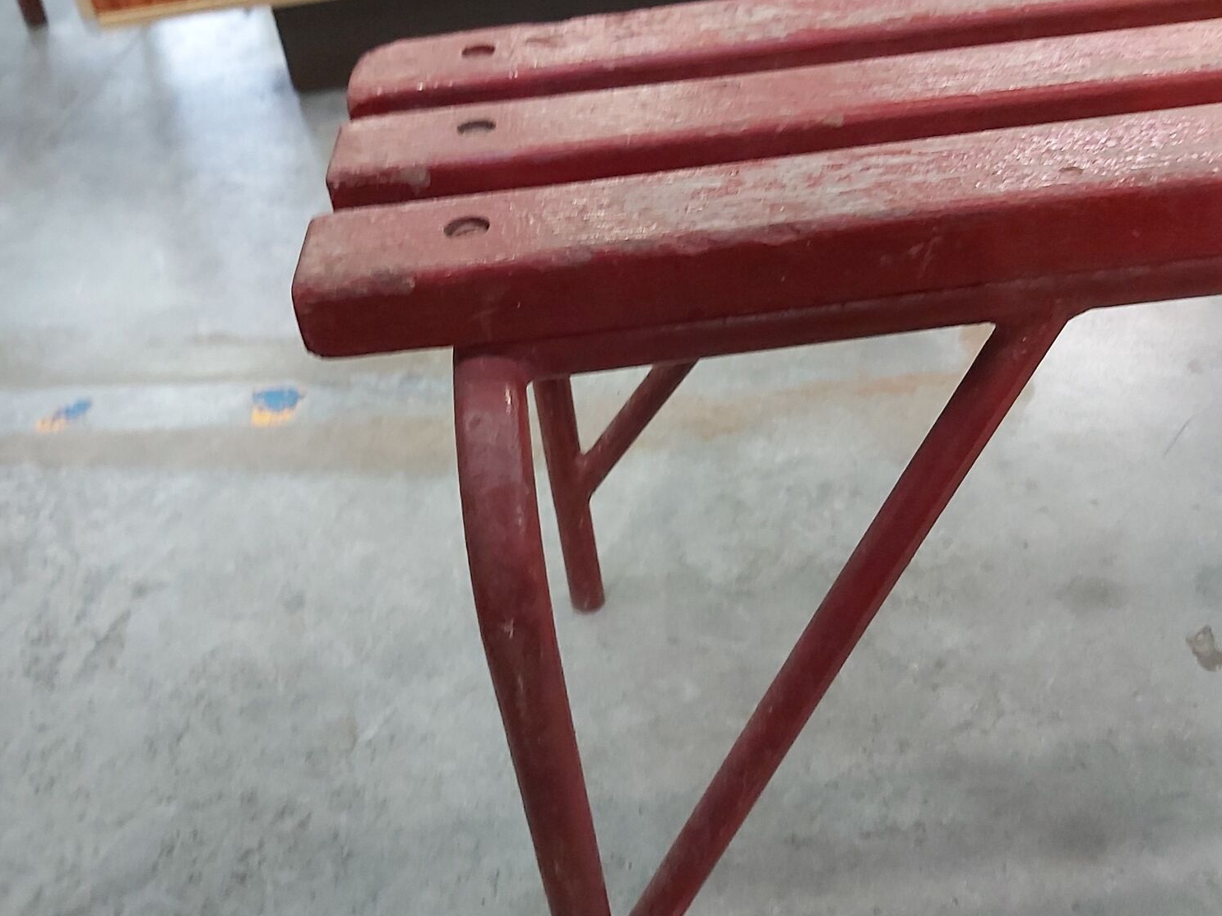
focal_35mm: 35
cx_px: 615
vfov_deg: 40.6
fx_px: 1235
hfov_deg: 52.6
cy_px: 416
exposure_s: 1/25
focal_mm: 3.92
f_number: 1.7
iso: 320
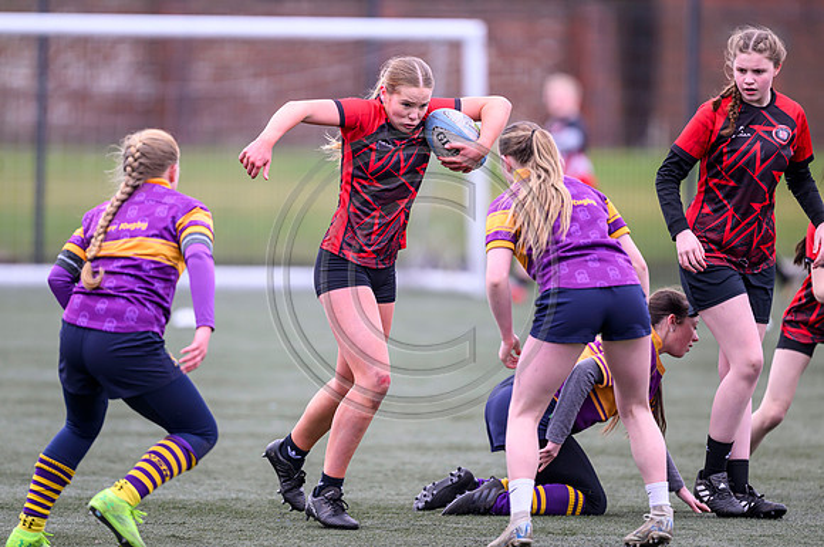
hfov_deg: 4.9
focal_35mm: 420
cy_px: 259
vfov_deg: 3.3
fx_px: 9606
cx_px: 392
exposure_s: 1/1250
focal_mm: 400
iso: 500
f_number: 3.2
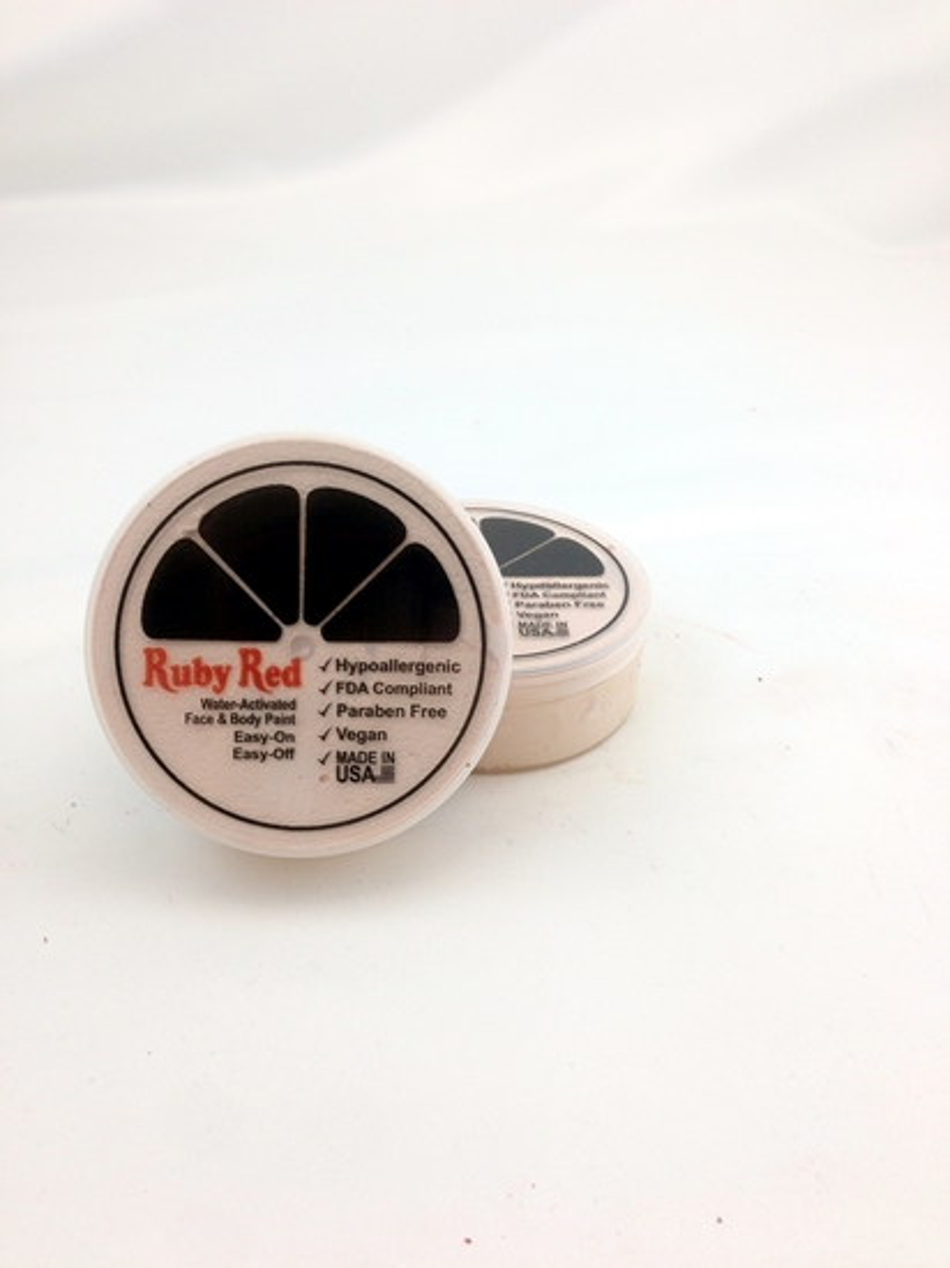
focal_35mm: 33
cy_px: 634
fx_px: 1208
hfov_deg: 42.9
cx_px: 475
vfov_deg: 55.4
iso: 50
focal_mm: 4.12
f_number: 2.4
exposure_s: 1/120
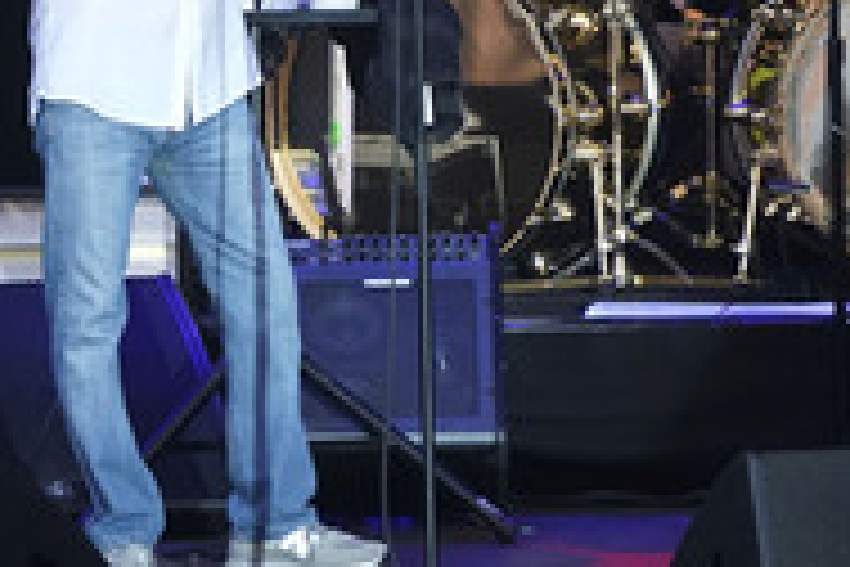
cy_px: -32
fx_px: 33832
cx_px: 214
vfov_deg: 1.0
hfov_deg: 1.4
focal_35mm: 1433
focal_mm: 600
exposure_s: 1/1250
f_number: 6.3
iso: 3200
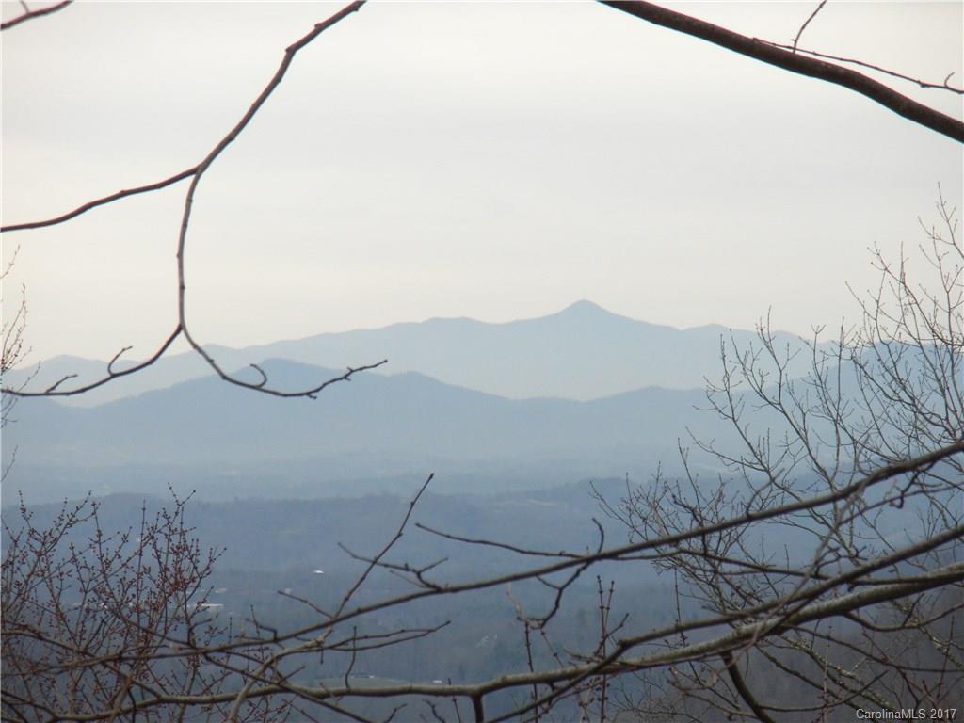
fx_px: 7241
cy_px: 362
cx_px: 482
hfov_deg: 7.6
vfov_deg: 5.7
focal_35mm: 260
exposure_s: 1/500
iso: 178
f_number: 5.3
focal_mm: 46.2
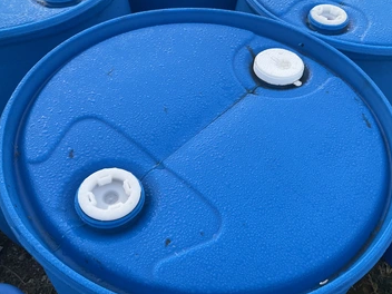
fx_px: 374
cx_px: 213
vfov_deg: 42.9
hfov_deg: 55.3
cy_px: 147
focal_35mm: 33
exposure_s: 1/122
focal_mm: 3
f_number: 1.8
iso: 25
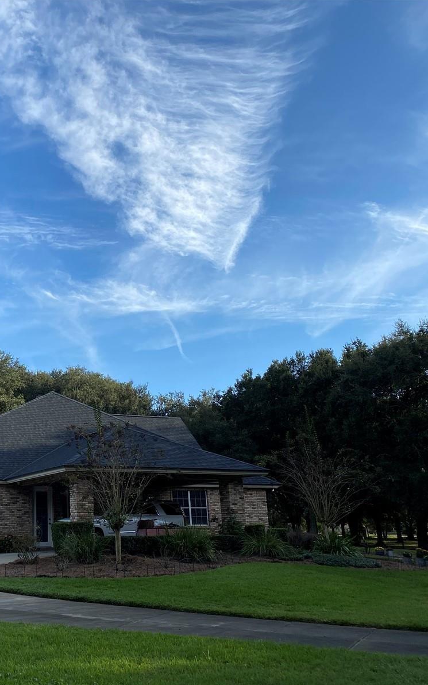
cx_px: 41
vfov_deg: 52.7
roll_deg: +0.6
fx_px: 691
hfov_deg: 32.7
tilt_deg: +16.2
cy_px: 343
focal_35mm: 37
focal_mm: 4.25
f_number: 1.8
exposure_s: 1/2066
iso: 32
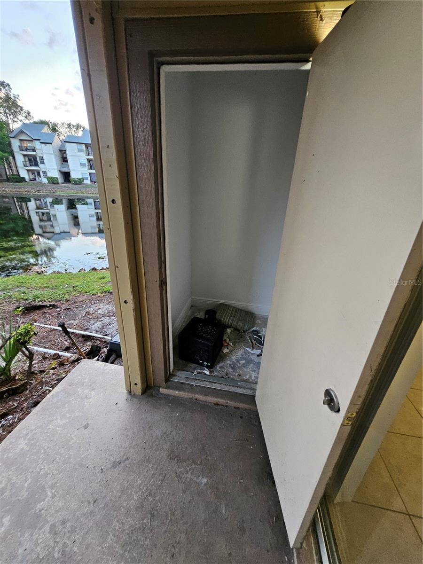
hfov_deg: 89.9
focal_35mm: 13
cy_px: 282
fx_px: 212
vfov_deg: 106.2
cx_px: 212
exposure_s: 1/40
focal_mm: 1.74
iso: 320
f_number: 2.2
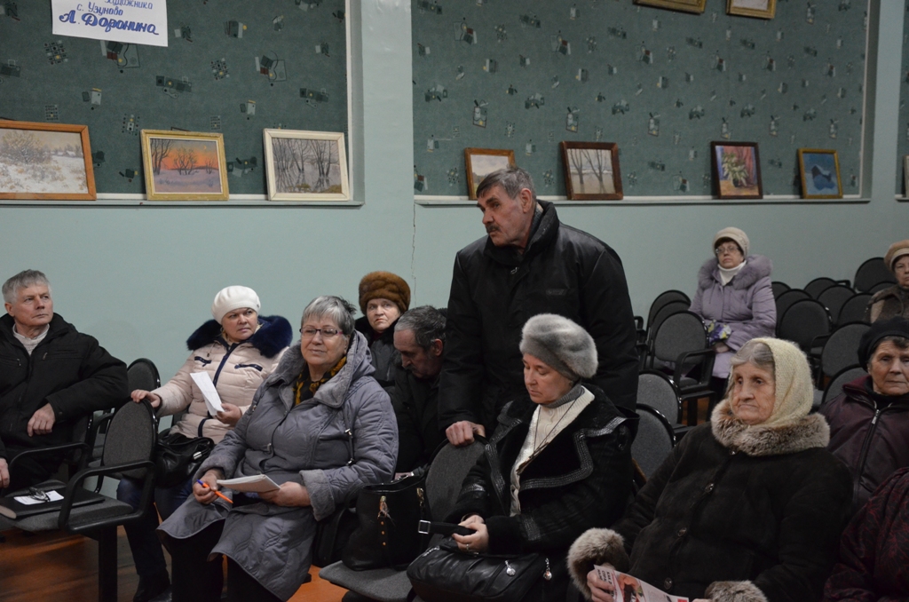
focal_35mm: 48
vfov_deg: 27.9
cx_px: 454
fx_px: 1209
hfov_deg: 41.2
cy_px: 301
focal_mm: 32
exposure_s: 1/30
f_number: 4.2
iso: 2200
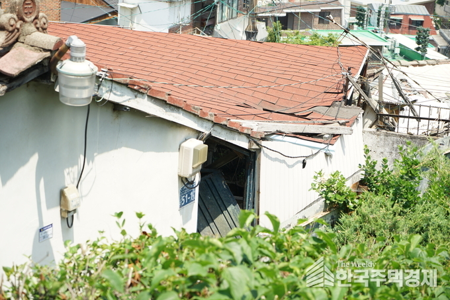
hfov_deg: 28.8
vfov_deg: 19.4
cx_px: 225
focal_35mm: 70
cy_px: 150
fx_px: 875
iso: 100
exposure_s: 1/250
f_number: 5
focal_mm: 70
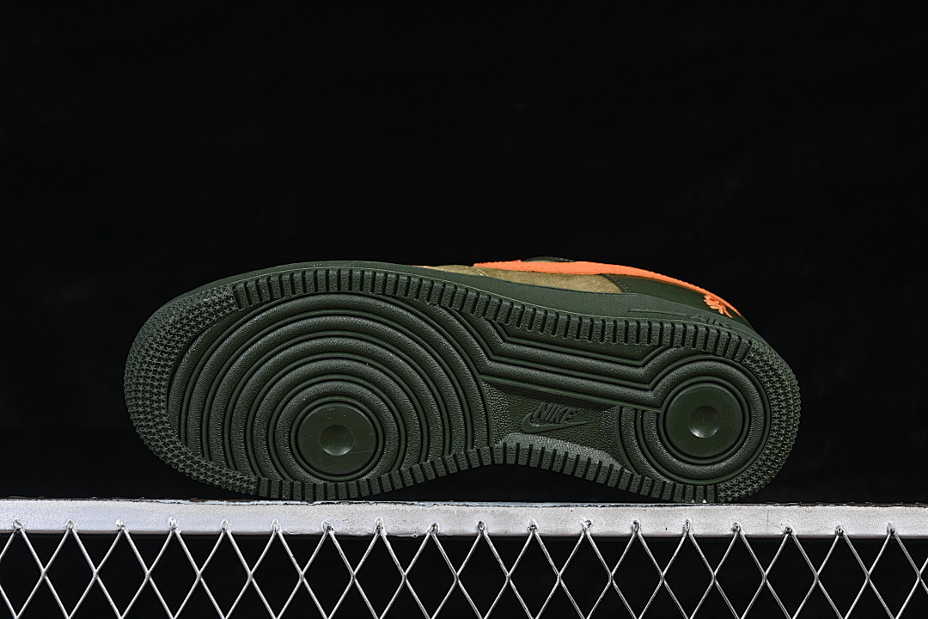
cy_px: 310
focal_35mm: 75
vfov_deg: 18.2
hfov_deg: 27.0
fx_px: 1933
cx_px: 464
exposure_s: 1/60
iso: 160
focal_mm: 50
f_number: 6.3
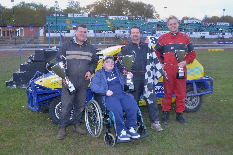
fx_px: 201
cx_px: 119
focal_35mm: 31
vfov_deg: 42.3
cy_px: 79
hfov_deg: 60.3
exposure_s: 1/200
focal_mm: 20
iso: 320
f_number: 3.5
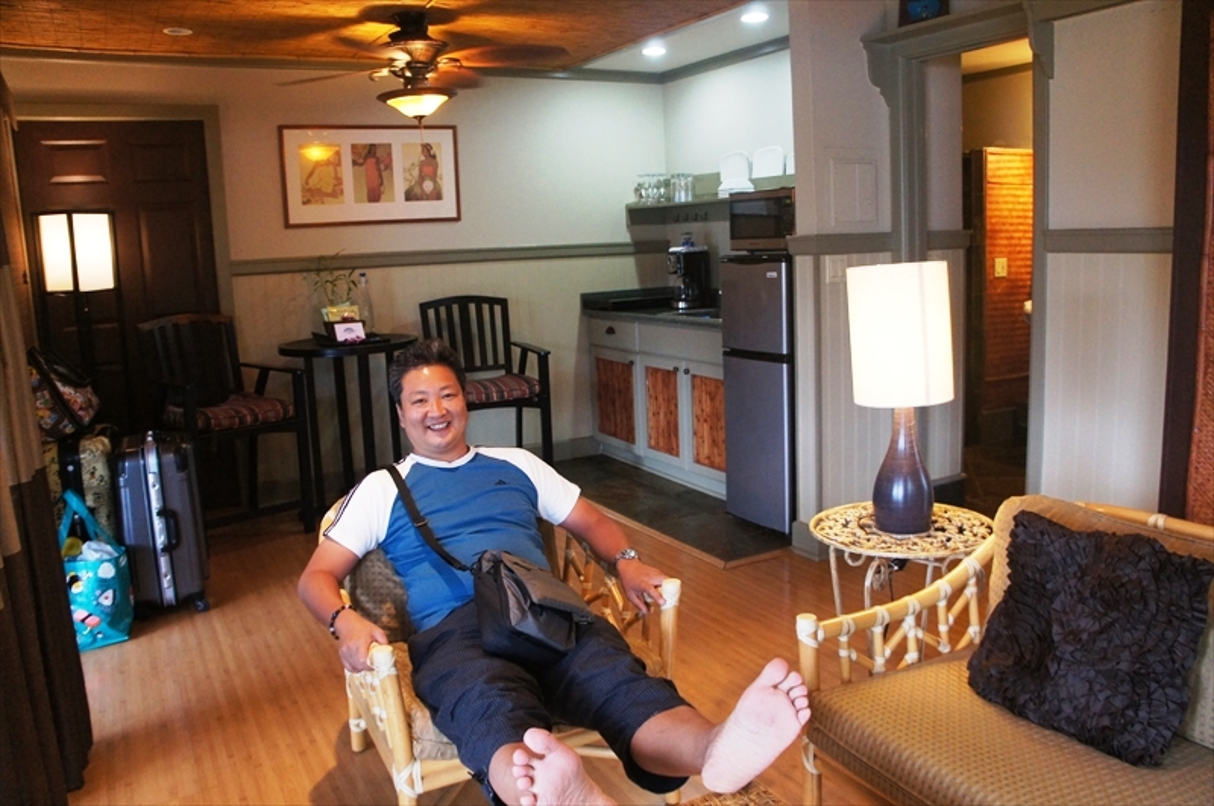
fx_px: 909
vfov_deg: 47.8
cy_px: 403
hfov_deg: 67.5
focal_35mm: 27
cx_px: 607
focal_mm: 18
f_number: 3.5
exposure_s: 1/125
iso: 1600
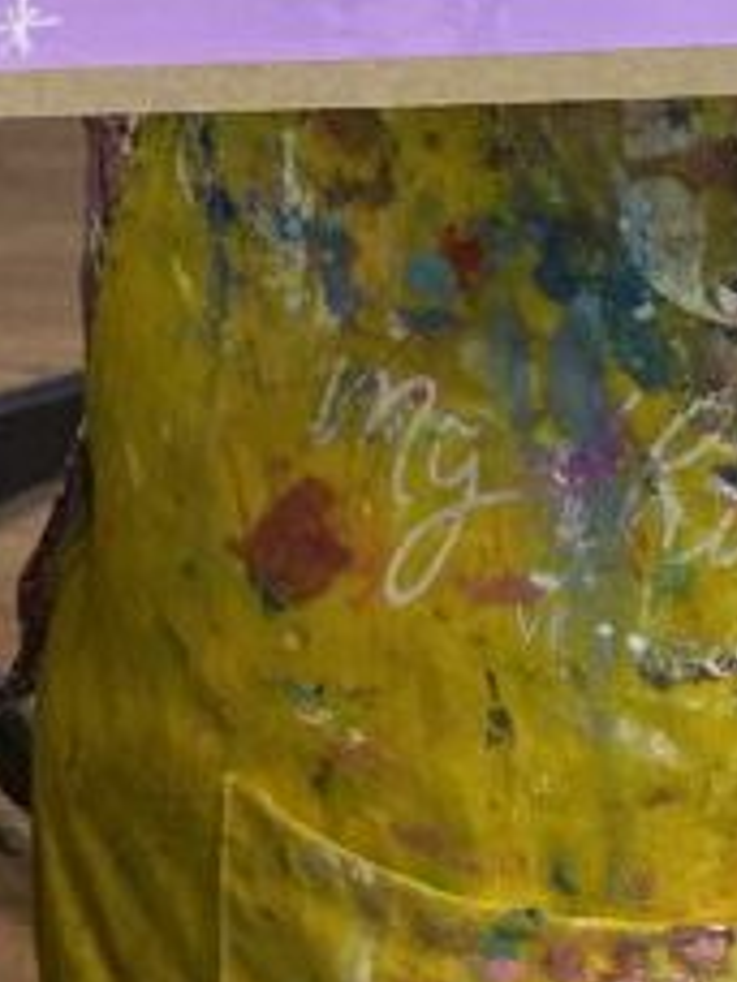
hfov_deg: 12.8
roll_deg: -0.4
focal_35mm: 114
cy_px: -1090
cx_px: 784
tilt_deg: -5.8
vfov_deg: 14.0
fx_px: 3236
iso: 100
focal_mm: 4.25
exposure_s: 1/100
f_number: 1.8
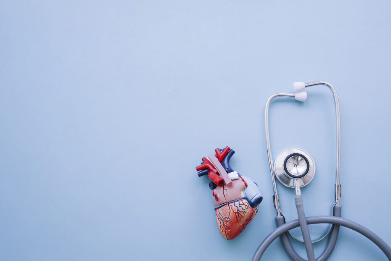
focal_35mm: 41
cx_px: 196
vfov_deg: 32.6
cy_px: 130
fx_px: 445
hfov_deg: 47.4
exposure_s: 1/20
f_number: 13
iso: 400
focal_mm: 41
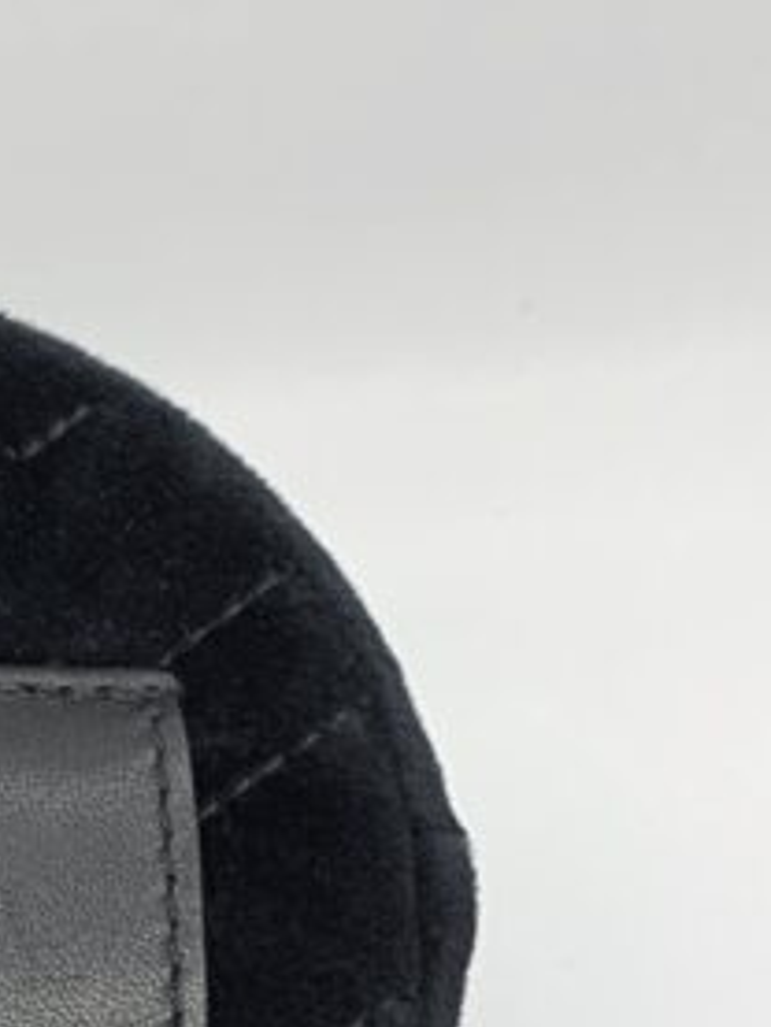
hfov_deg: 13.7
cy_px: 975
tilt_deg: -45.0
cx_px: -641
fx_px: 2849
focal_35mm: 96
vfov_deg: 19.9
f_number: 1.8
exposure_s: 1/100
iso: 25
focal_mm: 4.25
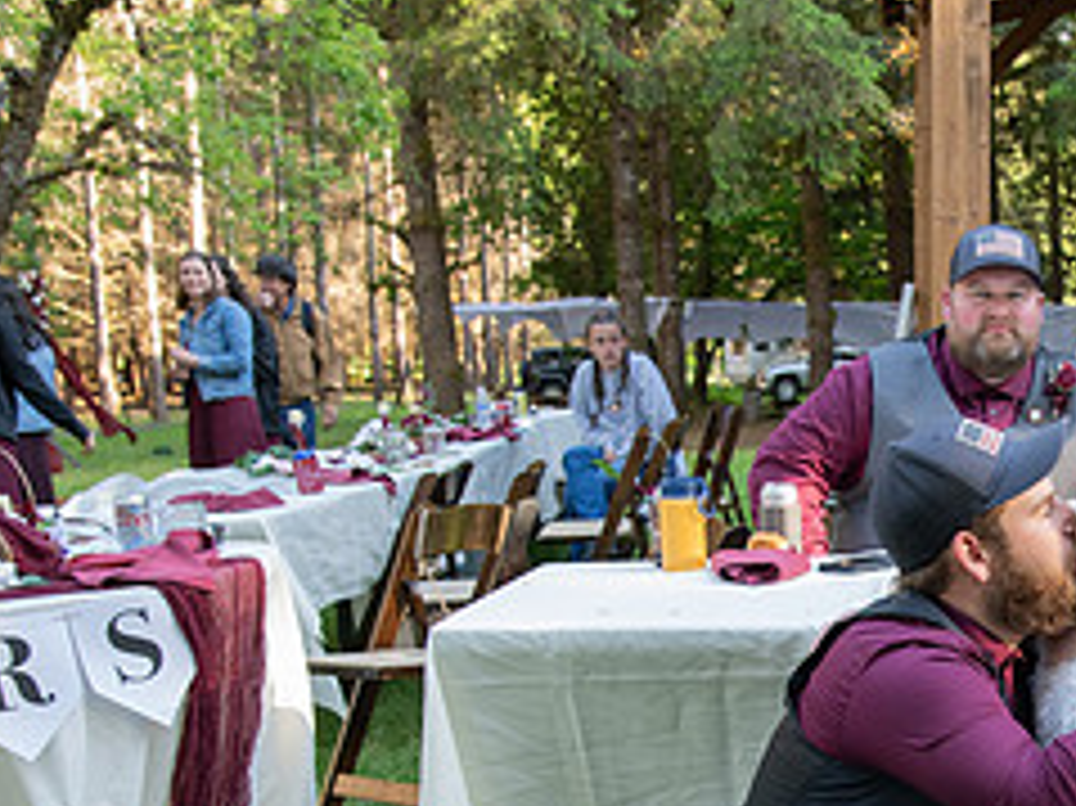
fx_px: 1740
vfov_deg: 25.0
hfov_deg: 32.1
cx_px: 1031
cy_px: 772
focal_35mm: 56
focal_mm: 24
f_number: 4
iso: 1250
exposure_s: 1/320
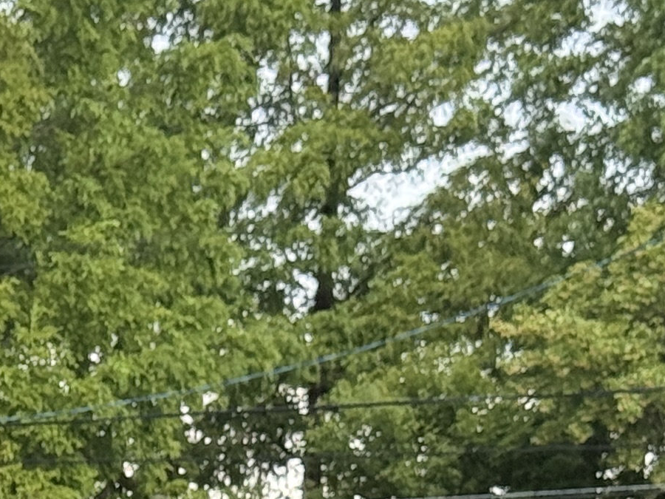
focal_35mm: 215
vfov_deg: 6.7
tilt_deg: +2.0
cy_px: 1034
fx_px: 4130
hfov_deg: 8.8
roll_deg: -1.4
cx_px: -582
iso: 50
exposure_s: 1/121
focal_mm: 6.76
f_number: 1.78
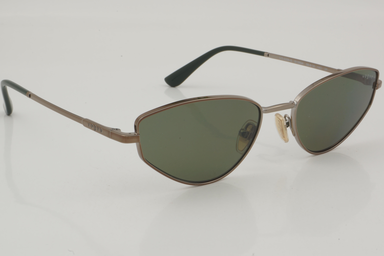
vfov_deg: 16.6
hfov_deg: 24.6
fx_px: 880
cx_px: 192
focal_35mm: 82
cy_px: 128
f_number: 32
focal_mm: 55
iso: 100
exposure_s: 1/3
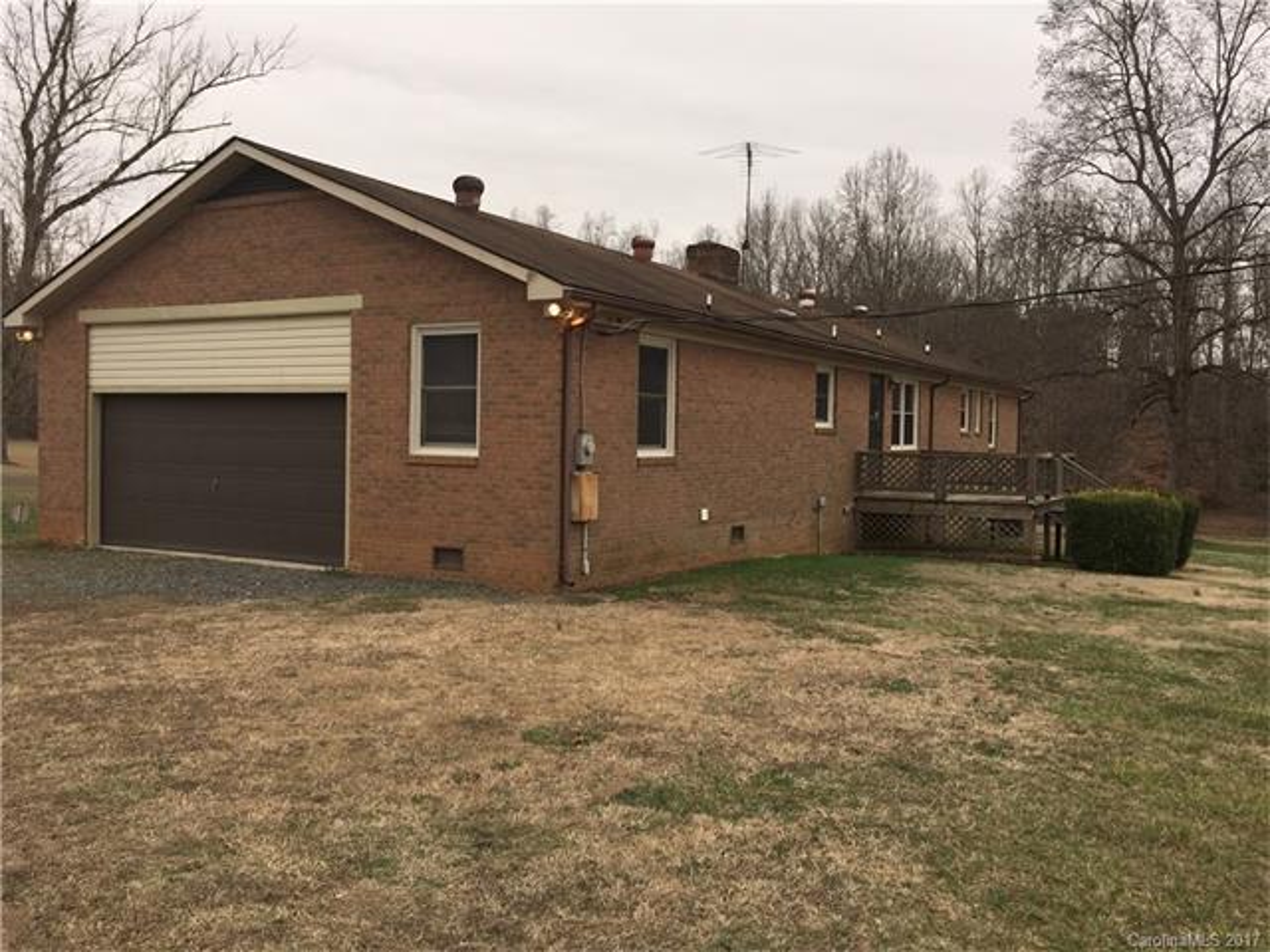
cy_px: 476
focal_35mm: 29
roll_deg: -0.7
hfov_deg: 61.7
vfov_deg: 48.2
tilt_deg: -0.4
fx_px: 1064
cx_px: 635
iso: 40
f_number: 2.2
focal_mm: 4.15
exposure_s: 1/628
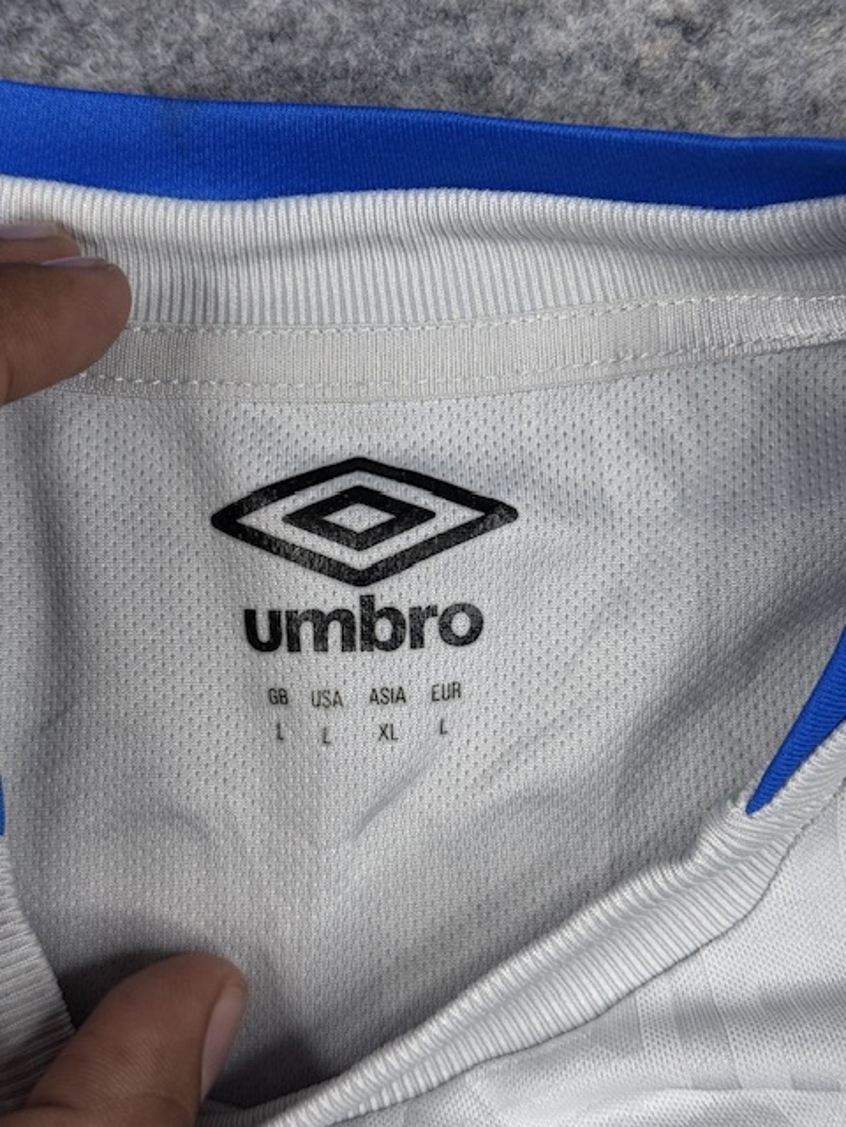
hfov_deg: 30.3
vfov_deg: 39.7
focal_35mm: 48
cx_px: 423
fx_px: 1564
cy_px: 564
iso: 64
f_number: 1.78
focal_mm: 6.76
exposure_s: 1/239
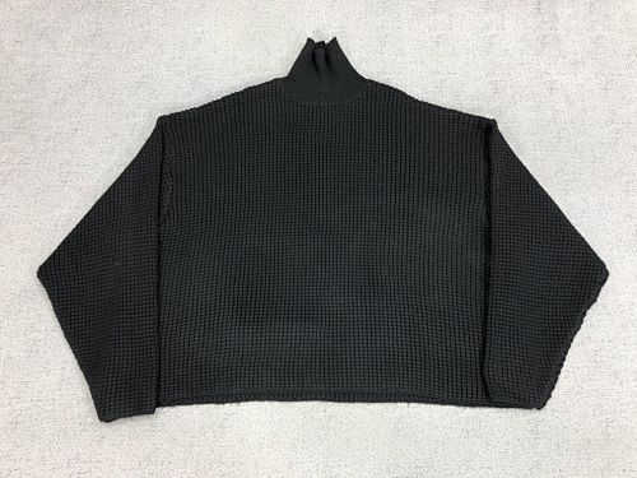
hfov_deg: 63.4
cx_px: 318
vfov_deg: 49.7
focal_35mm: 28
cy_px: 239
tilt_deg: -71.9
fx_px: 515
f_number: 1.8
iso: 25
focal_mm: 4
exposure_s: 1/100
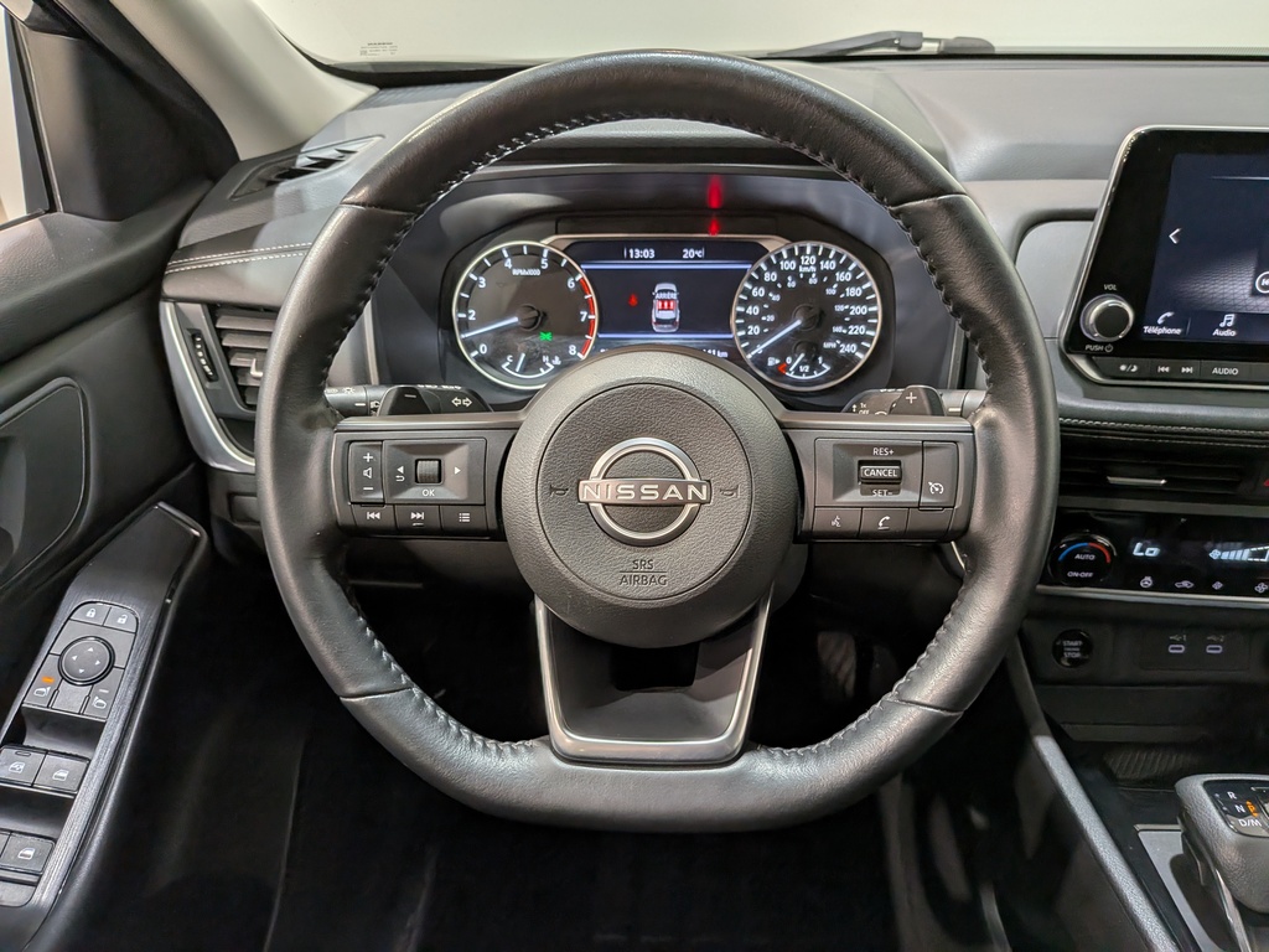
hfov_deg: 71.6
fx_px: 880
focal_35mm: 24
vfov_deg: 56.8
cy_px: 476
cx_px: 634
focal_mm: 4.53
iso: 30
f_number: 1.7
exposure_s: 1/123
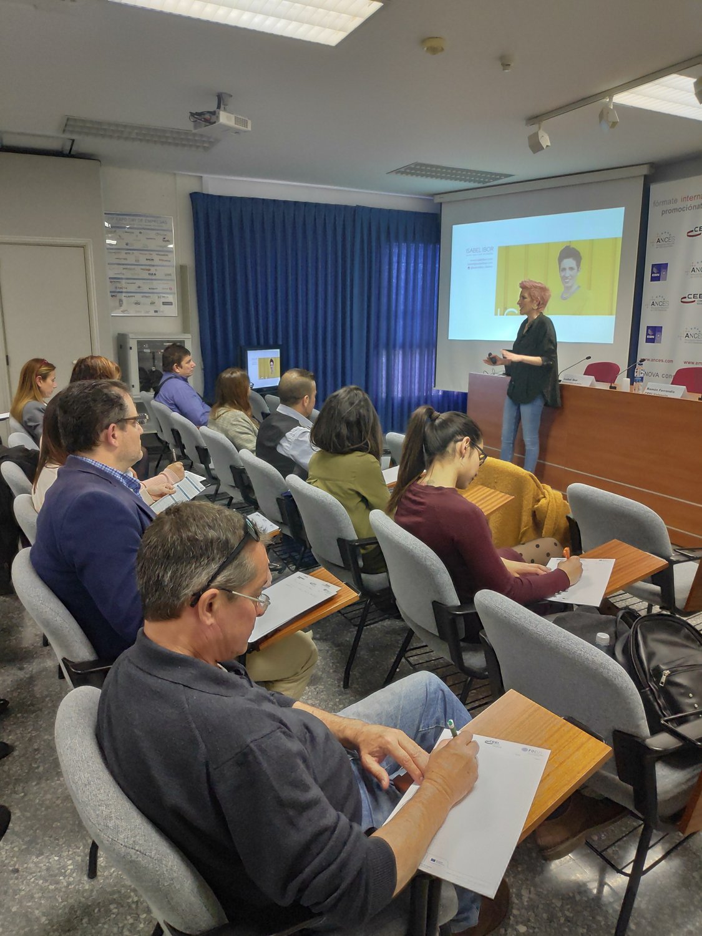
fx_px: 541
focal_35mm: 20
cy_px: 468
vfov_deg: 81.7
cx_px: 351
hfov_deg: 66.0
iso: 1862
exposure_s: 1/50
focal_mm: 3.94
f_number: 1.9
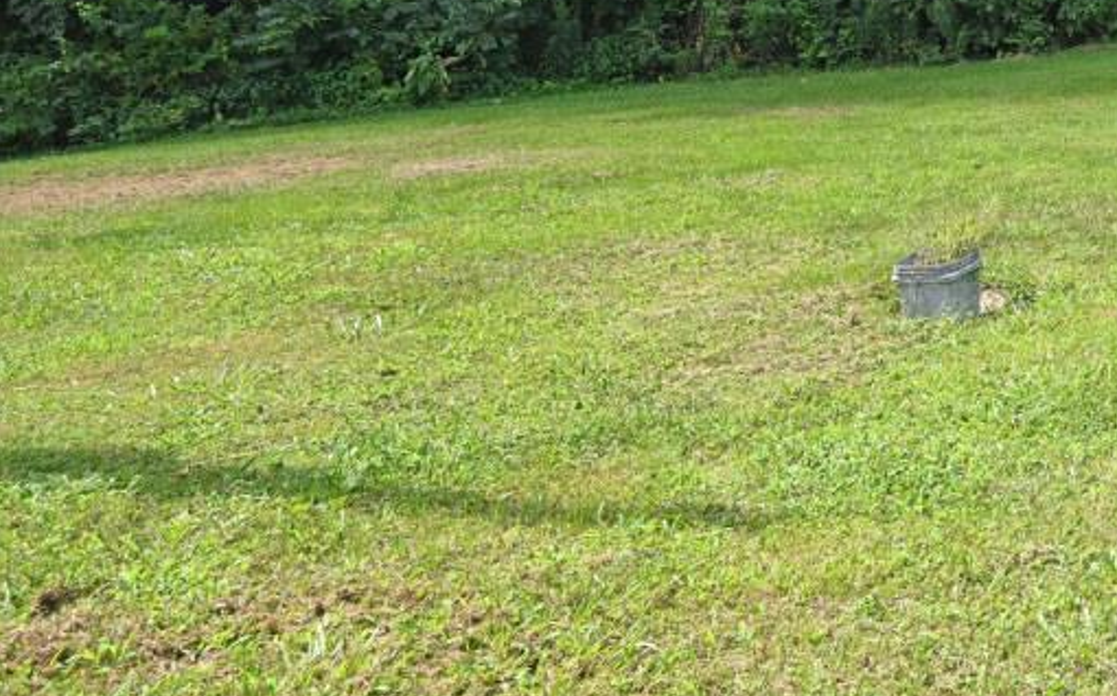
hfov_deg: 29.0
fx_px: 1415
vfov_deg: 24.7
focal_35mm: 46
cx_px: 1638
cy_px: -164
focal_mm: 15.5
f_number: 5.6
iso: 140
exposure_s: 1/250
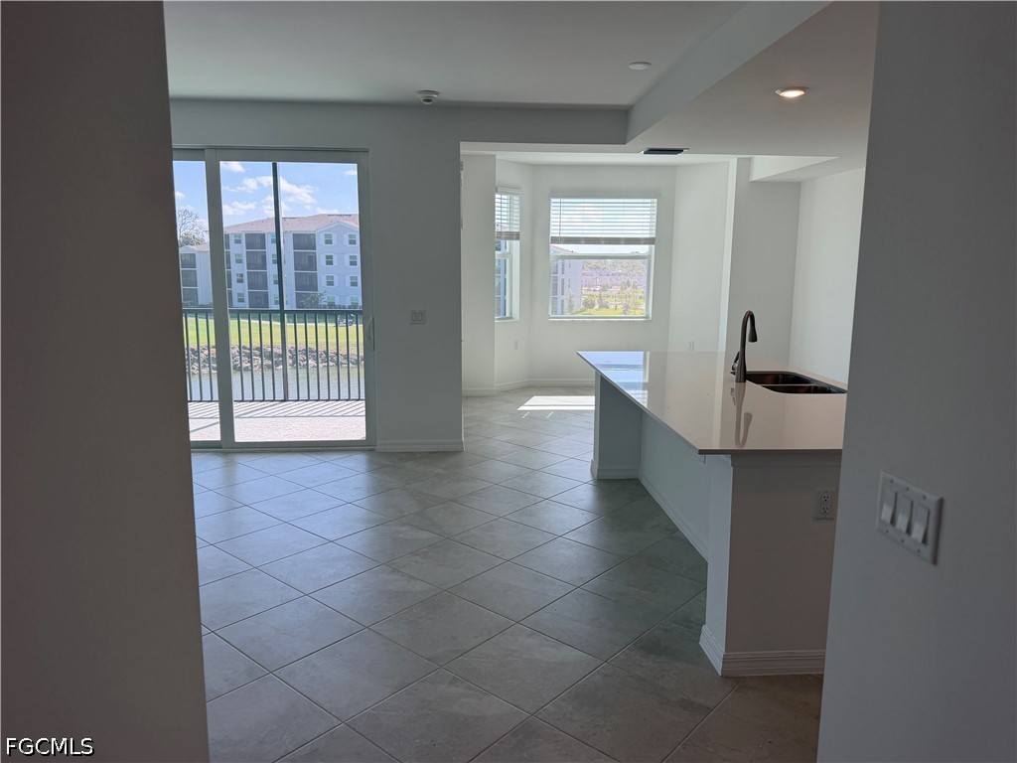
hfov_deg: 71.6
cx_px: 508
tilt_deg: -9.9
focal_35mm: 24
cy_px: 382
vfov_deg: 56.8
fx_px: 705
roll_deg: -0.1
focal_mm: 6.76
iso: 100
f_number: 1.78
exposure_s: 1/757
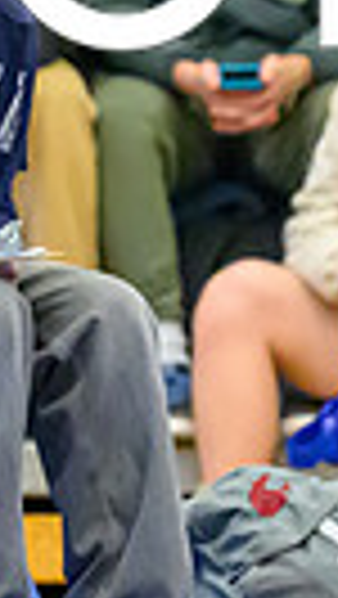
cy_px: -240
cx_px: -85
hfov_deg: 2.2
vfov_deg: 3.9
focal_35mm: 548
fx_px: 8715
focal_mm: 82
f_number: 2.8
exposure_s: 1/640
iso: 10000
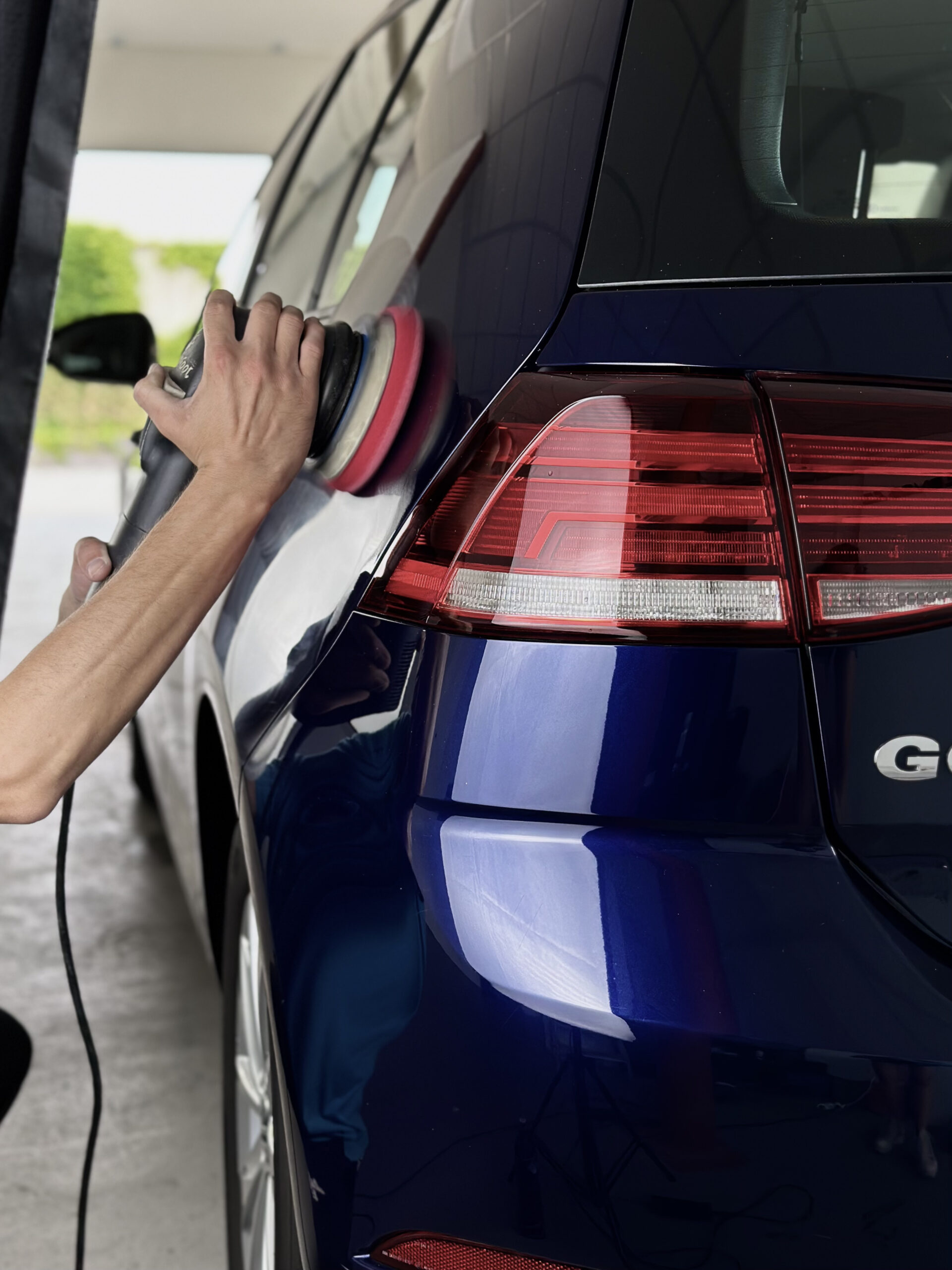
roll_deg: +1.5
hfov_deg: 30.3
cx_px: 476
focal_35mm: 48
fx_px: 1760
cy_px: 635
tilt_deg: -8.9
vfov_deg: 39.7
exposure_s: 1/171
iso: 100
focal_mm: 6.86
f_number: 1.78
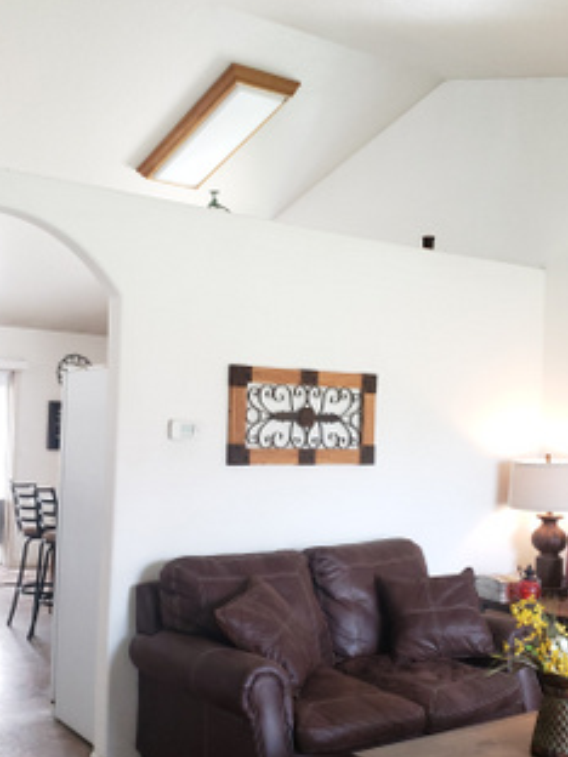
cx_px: 265
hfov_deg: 35.9
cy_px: 432
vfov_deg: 46.7
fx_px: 875
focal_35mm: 40
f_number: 1.5
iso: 200
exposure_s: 1/90
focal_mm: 4.3
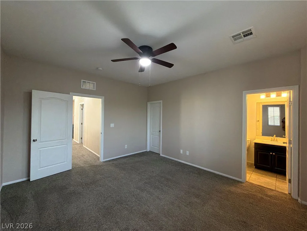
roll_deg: -0.5
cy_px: 116
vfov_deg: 85.7
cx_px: 154
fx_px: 124
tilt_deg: -0.2
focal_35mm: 14
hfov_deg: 102.1
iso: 320
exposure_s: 1/60
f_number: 2.2
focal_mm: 2.22
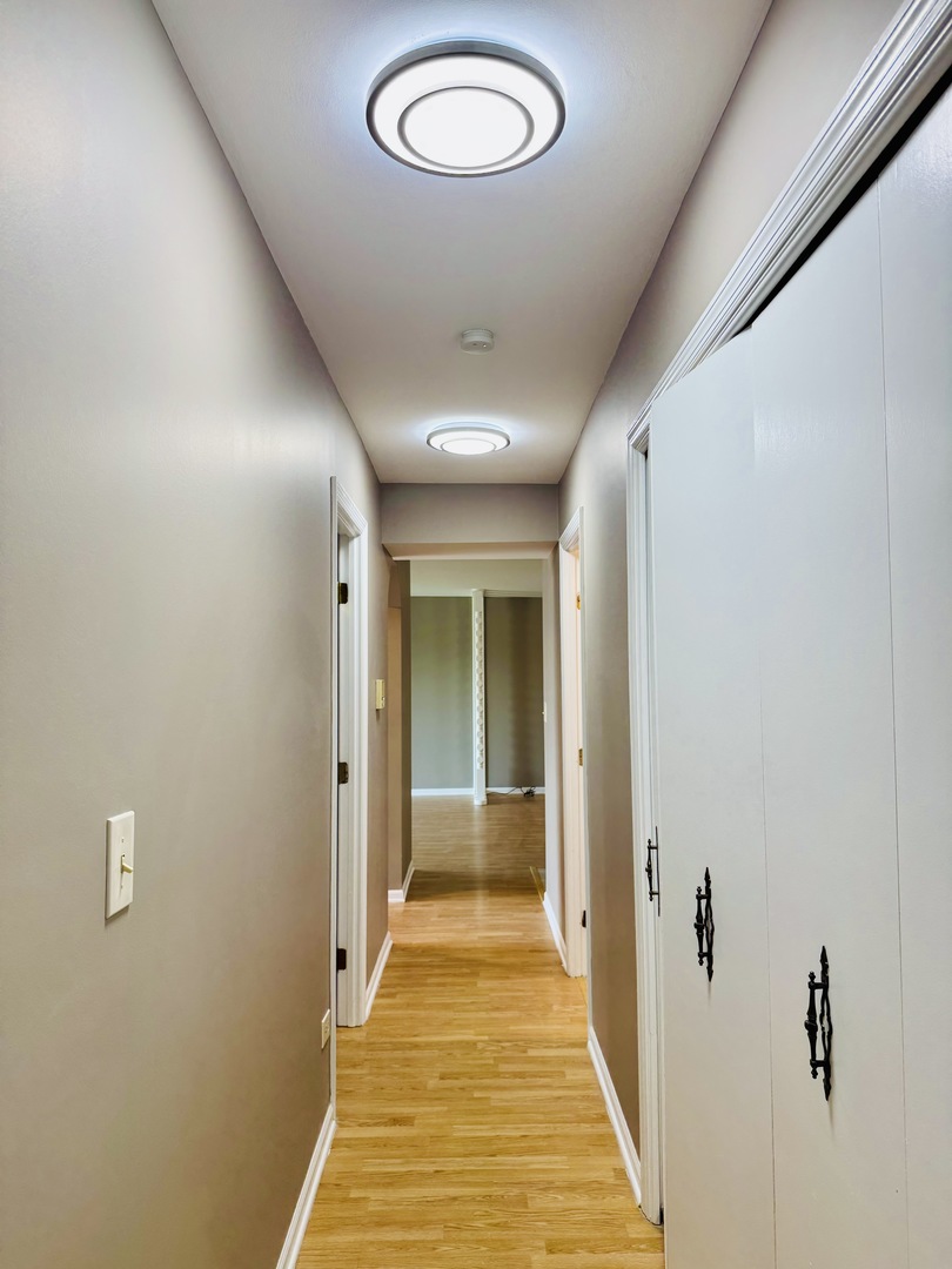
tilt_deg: +2.4
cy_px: 634
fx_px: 880
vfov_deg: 71.6
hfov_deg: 56.8
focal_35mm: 24
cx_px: 476
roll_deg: +0.6
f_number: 1.78
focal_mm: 6.76
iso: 100
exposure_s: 1/120
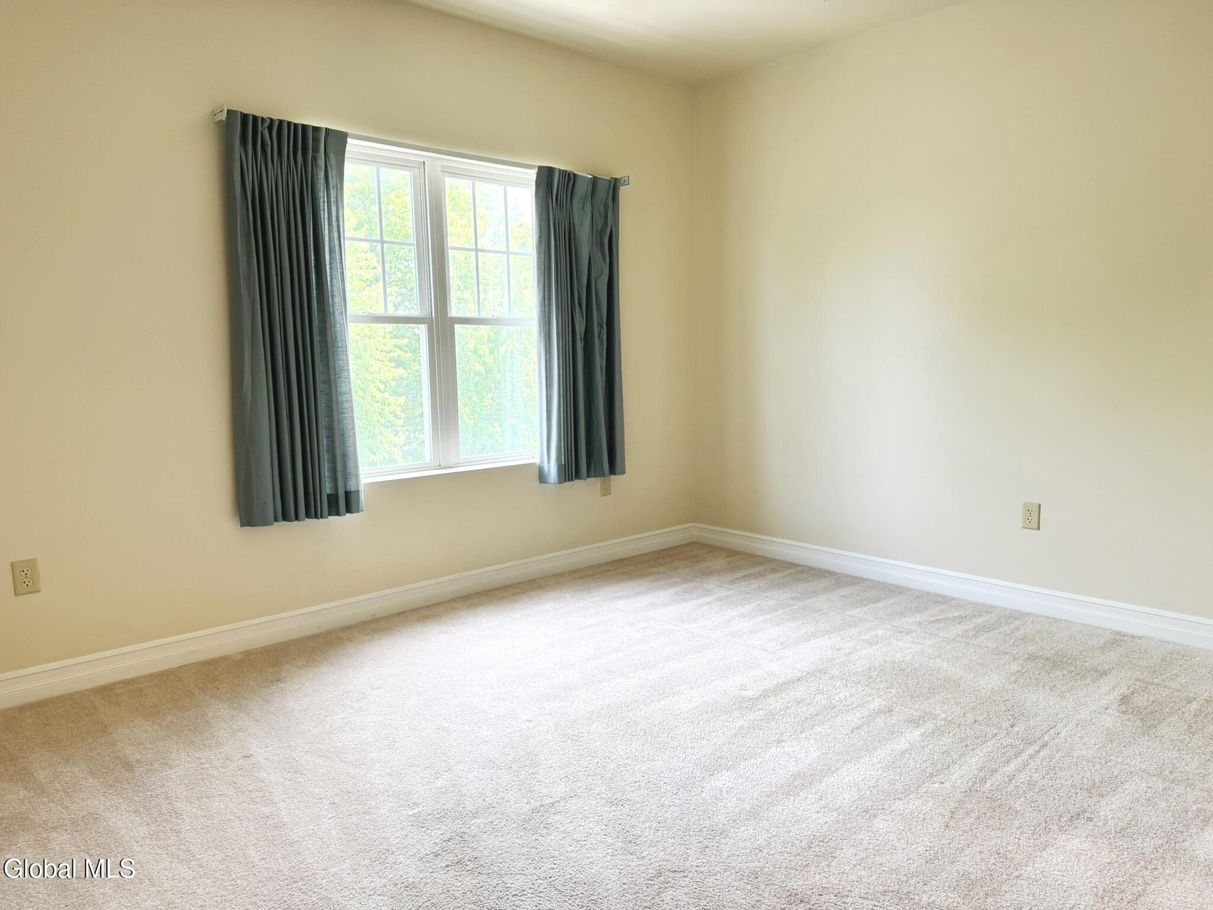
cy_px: 455
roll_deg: +0.7
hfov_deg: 71.6
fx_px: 841
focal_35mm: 24
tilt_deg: -7.1
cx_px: 606
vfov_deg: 56.8
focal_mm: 6.76
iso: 100
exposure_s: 1/120
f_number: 1.78
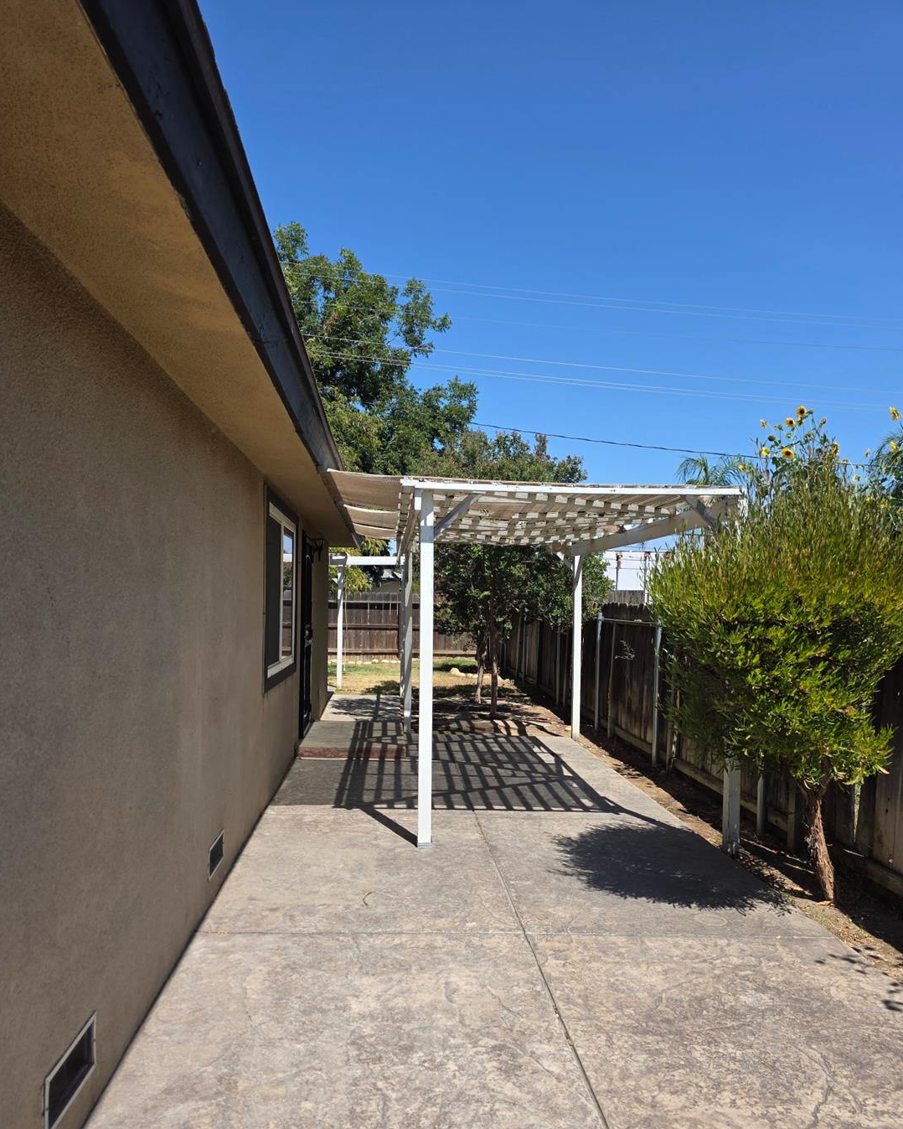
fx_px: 835
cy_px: 619
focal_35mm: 25
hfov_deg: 56.8
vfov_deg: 67.9
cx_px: 454
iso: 80
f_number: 1.7
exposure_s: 1/5296
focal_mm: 6.3
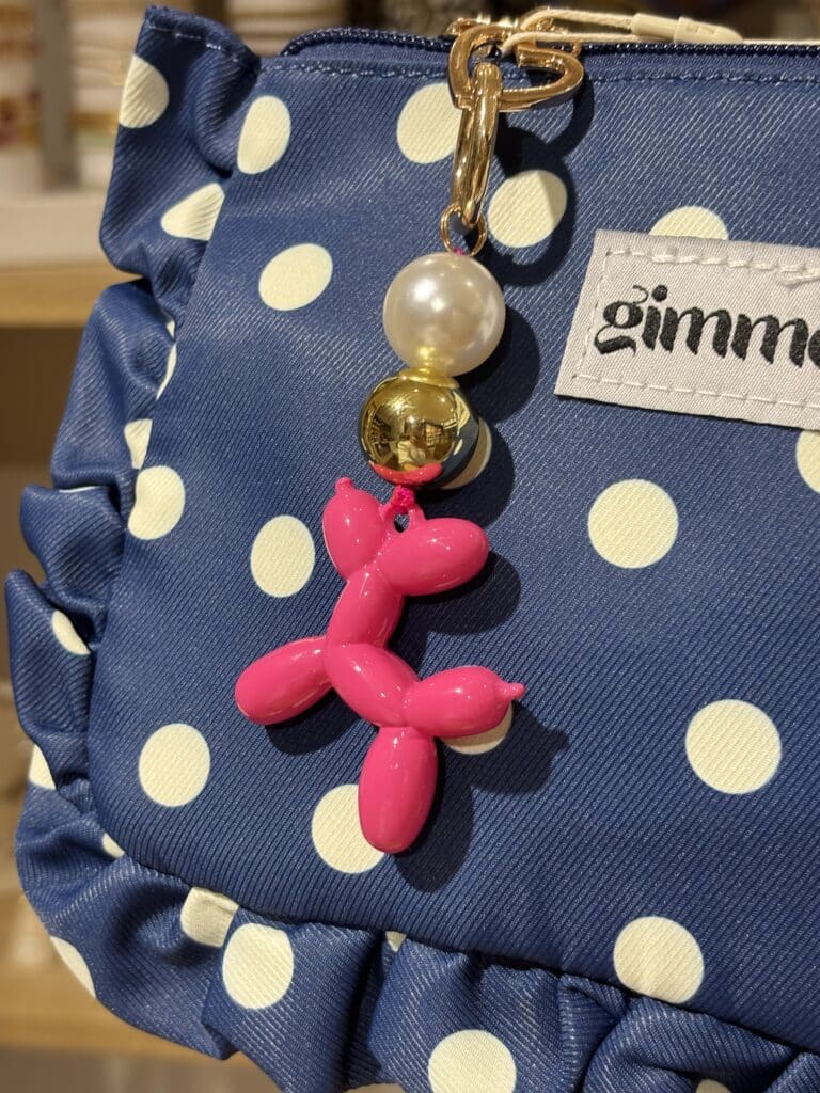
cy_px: 546
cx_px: 410
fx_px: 1642
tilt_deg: -15.4
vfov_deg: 36.8
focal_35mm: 52
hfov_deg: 28.0
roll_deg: +0.7
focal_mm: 5.96
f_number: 1.6
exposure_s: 1/50
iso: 32
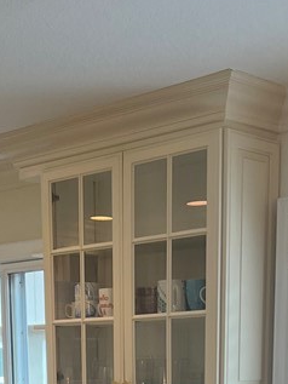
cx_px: 113
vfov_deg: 20.2
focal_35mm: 84
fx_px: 931
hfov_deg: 17.6
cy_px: 571
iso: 100
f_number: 1.5
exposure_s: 1/120
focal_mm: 5.7
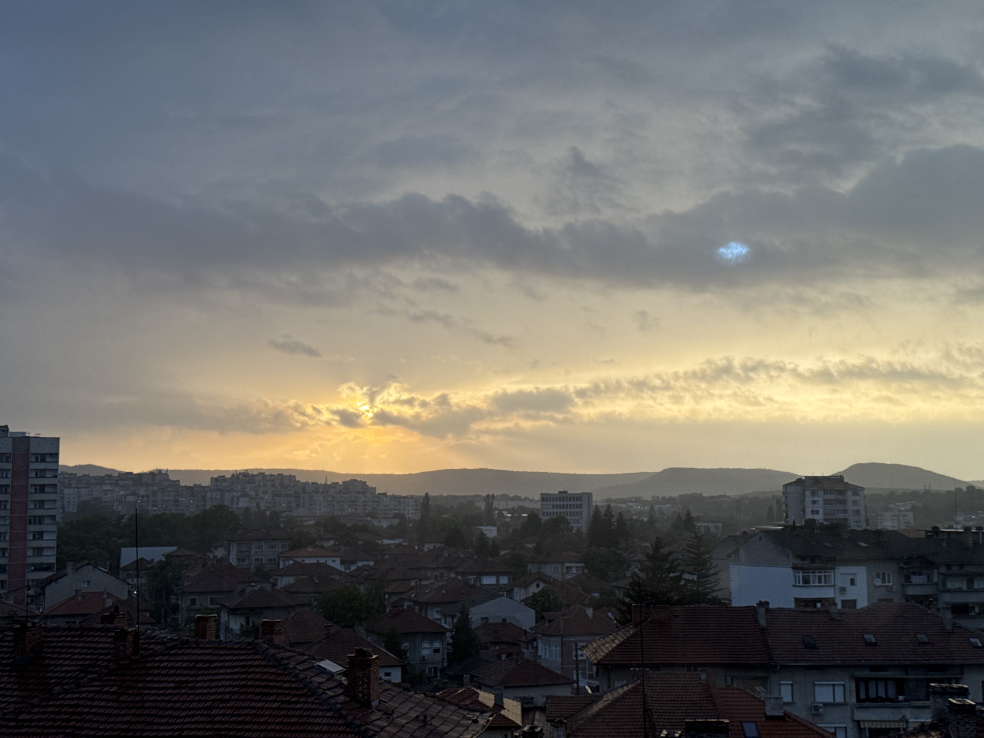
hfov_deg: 39.7
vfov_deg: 30.3
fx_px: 1364
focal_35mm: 48
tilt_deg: +5.3
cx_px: 492
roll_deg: +0.3
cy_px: 369
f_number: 1.78
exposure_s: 1/121
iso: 64
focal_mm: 6.76
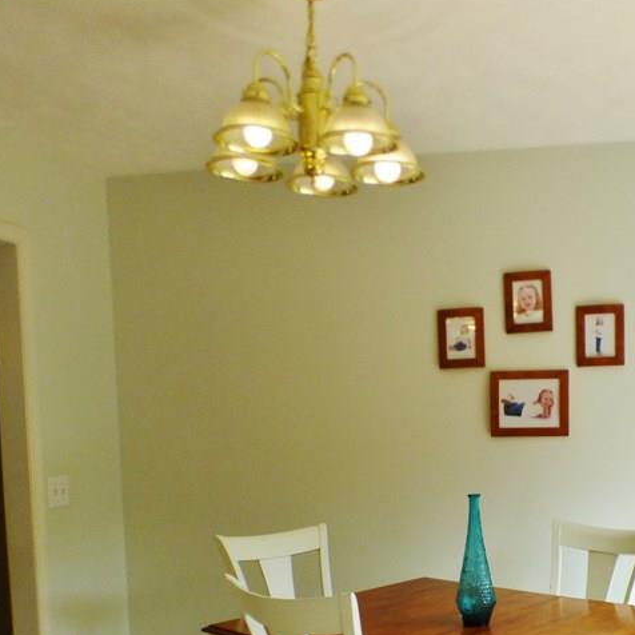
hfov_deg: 42.3
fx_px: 789
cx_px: 486
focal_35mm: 38
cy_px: 503
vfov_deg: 42.0
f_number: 2.8
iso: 100
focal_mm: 3.58
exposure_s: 1/250
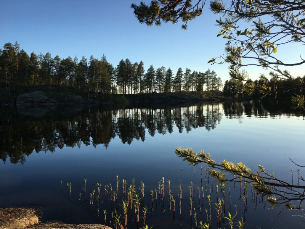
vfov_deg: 48.2
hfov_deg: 61.7
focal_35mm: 29
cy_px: 114
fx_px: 256
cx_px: 152
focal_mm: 4.15
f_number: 2.2
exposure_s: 1/705
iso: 25
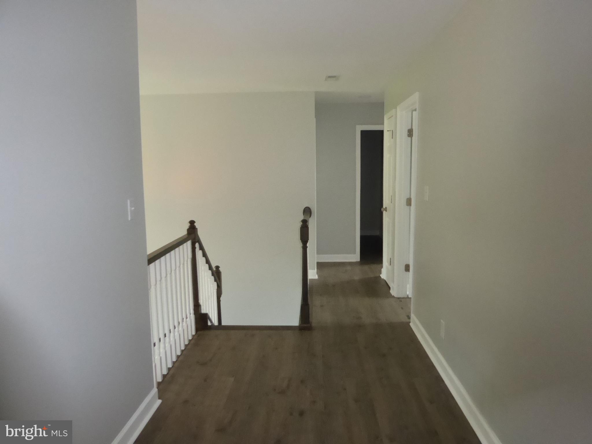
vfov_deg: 56.8
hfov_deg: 71.6
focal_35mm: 24
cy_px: 222
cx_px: 296
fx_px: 410
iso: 800
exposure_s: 1/60
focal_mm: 4.3
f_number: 4
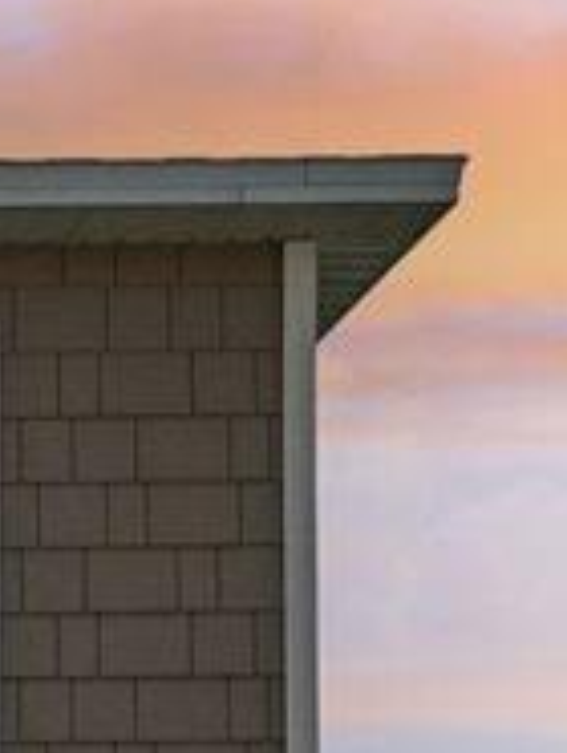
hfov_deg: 6.8
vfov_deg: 9.5
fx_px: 4230
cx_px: -1235
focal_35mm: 194
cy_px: 1506
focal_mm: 23.5
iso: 1250
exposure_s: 1/5000
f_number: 8
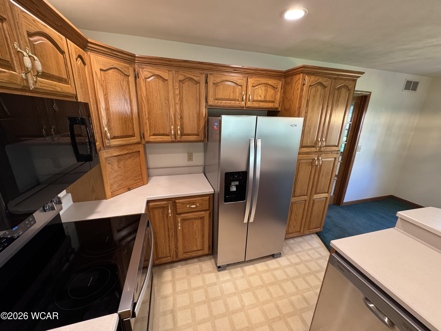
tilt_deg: -17.1
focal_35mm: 14
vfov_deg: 85.7
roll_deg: -1.7
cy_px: 166
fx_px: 178
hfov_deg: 102.1
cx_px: 220
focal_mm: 2.22
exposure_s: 1/120
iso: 320
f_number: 2.2
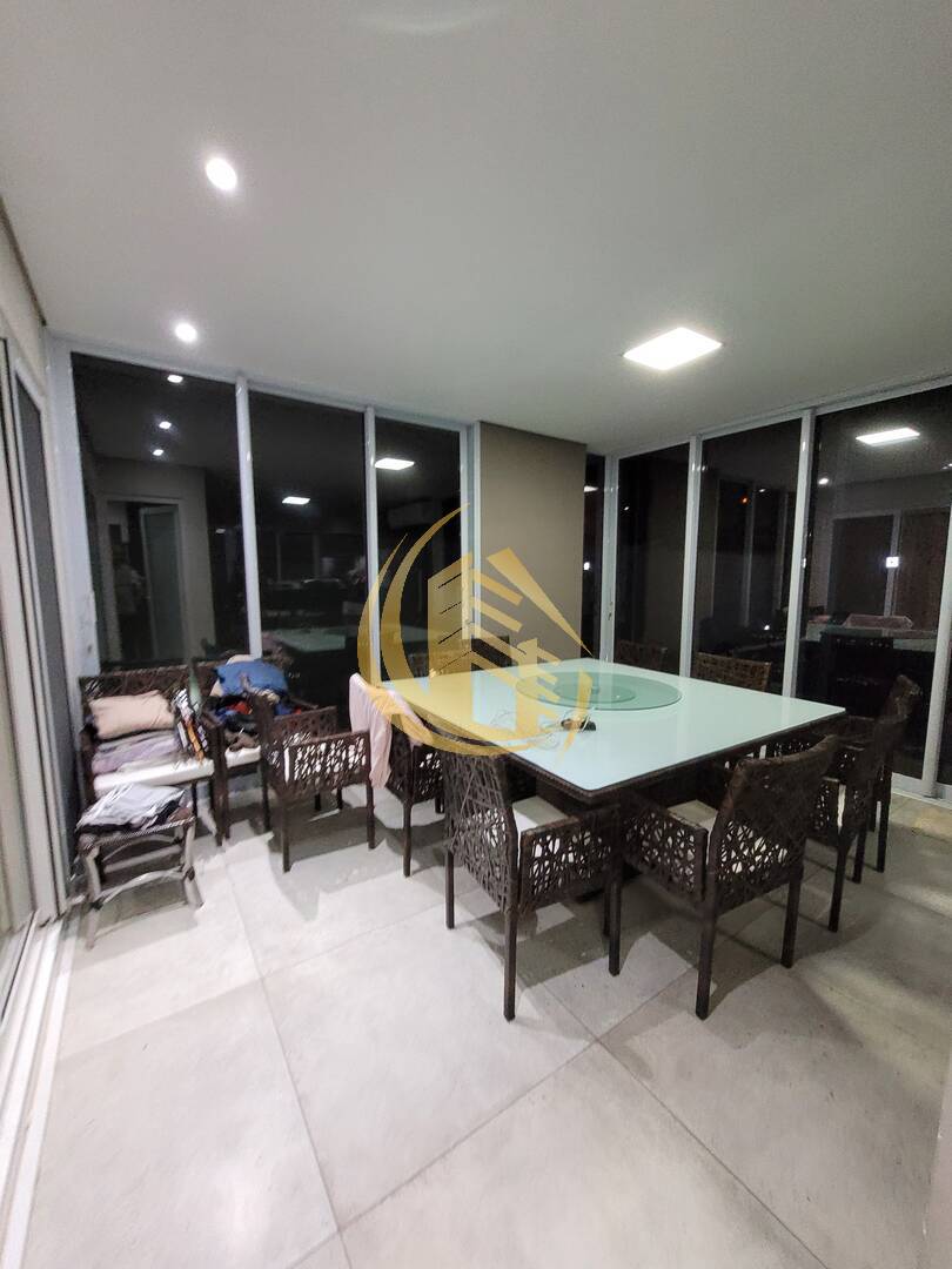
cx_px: 476
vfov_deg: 106.2
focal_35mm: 13
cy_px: 634
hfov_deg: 89.9
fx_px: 477
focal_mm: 1.74
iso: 400
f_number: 2.2
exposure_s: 1/60
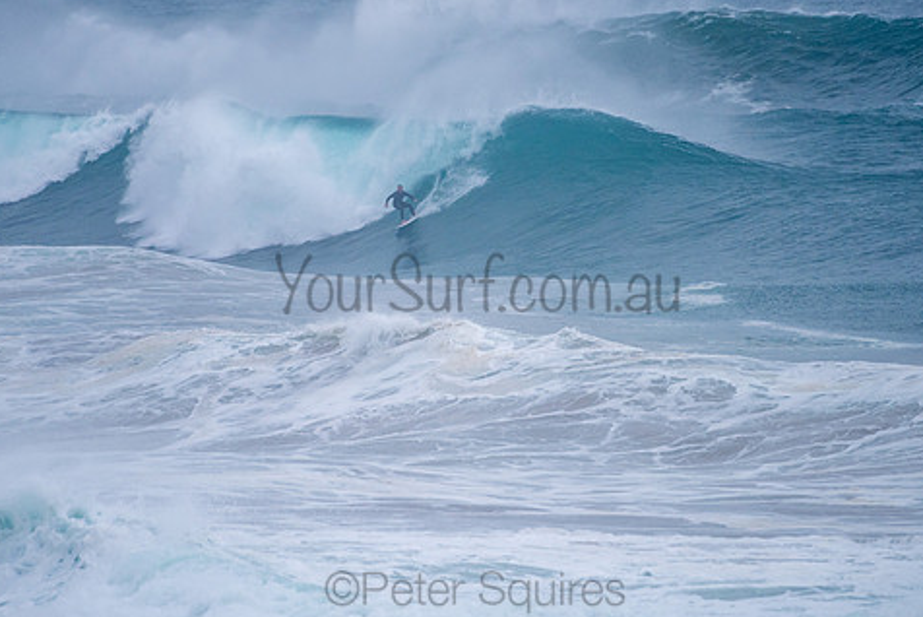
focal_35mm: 747
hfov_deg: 2.8
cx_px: 453
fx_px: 19163
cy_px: 238
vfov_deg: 1.8
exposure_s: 1/1250
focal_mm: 500
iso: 450
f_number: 5.6
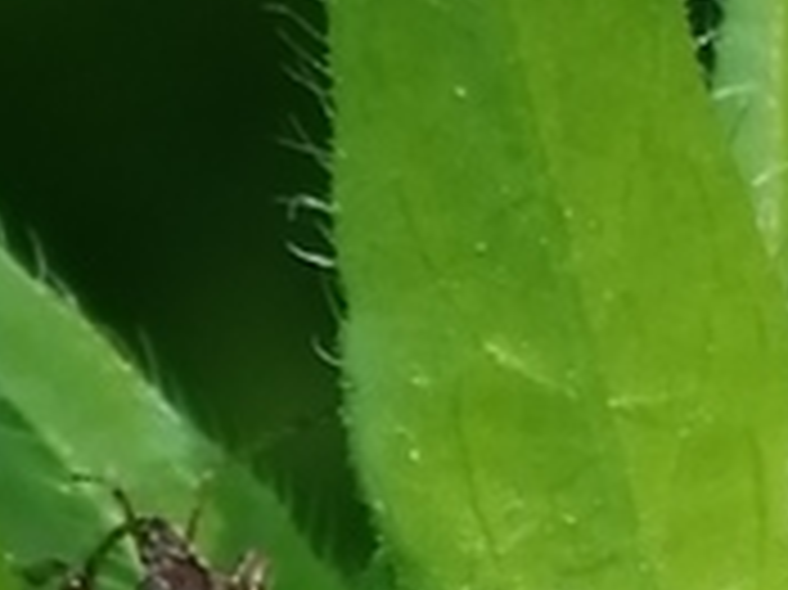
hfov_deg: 5.3
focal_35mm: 376
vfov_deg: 3.9
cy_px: 613
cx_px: 167
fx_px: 8553
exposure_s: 1/213
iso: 50
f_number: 1.8
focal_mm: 3.46
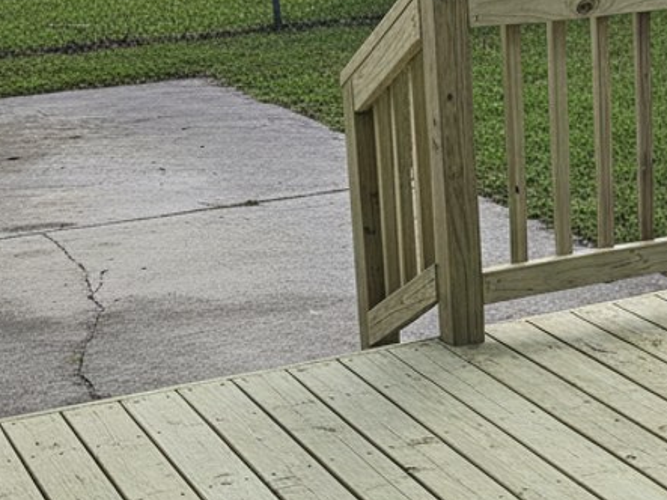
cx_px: 726
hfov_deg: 27.4
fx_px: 1252
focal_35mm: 65
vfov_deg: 22.6
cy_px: 233
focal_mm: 6.8
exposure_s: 1/418
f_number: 1.68
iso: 545
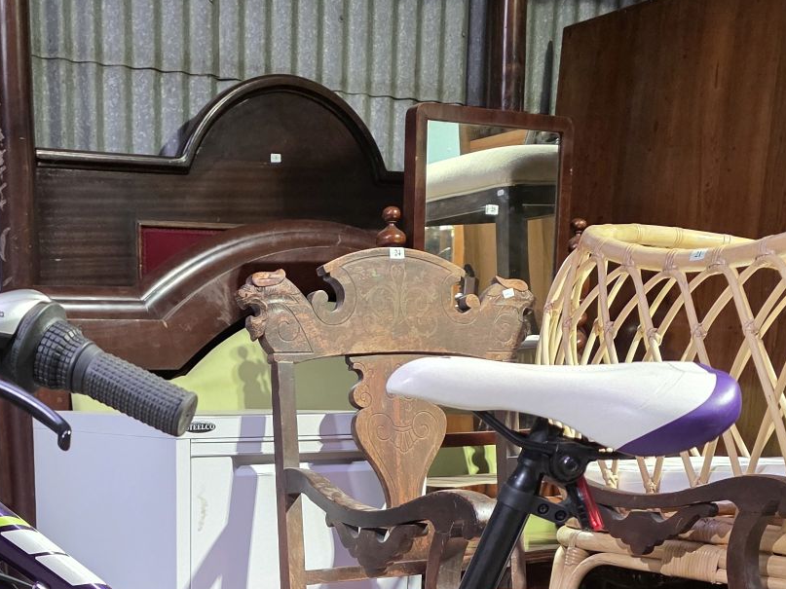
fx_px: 1294
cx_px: 167
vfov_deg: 23.3
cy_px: 719
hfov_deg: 32.9
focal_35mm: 57
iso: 800
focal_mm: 6.3
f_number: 1.7
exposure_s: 1/100
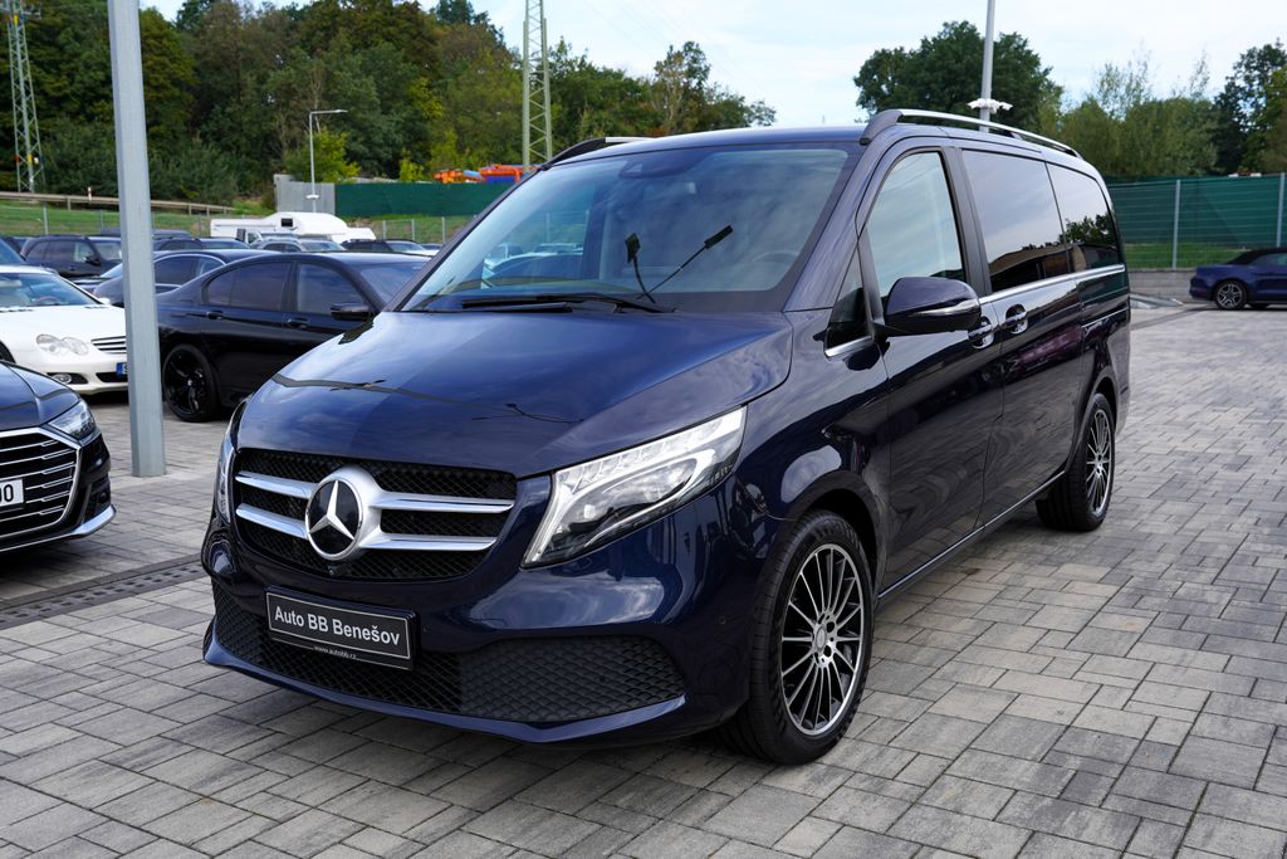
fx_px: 1180
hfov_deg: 57.2
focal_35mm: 33
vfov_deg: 40.0
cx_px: 644
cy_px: 430
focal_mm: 33
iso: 100
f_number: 6.3
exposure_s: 1/160
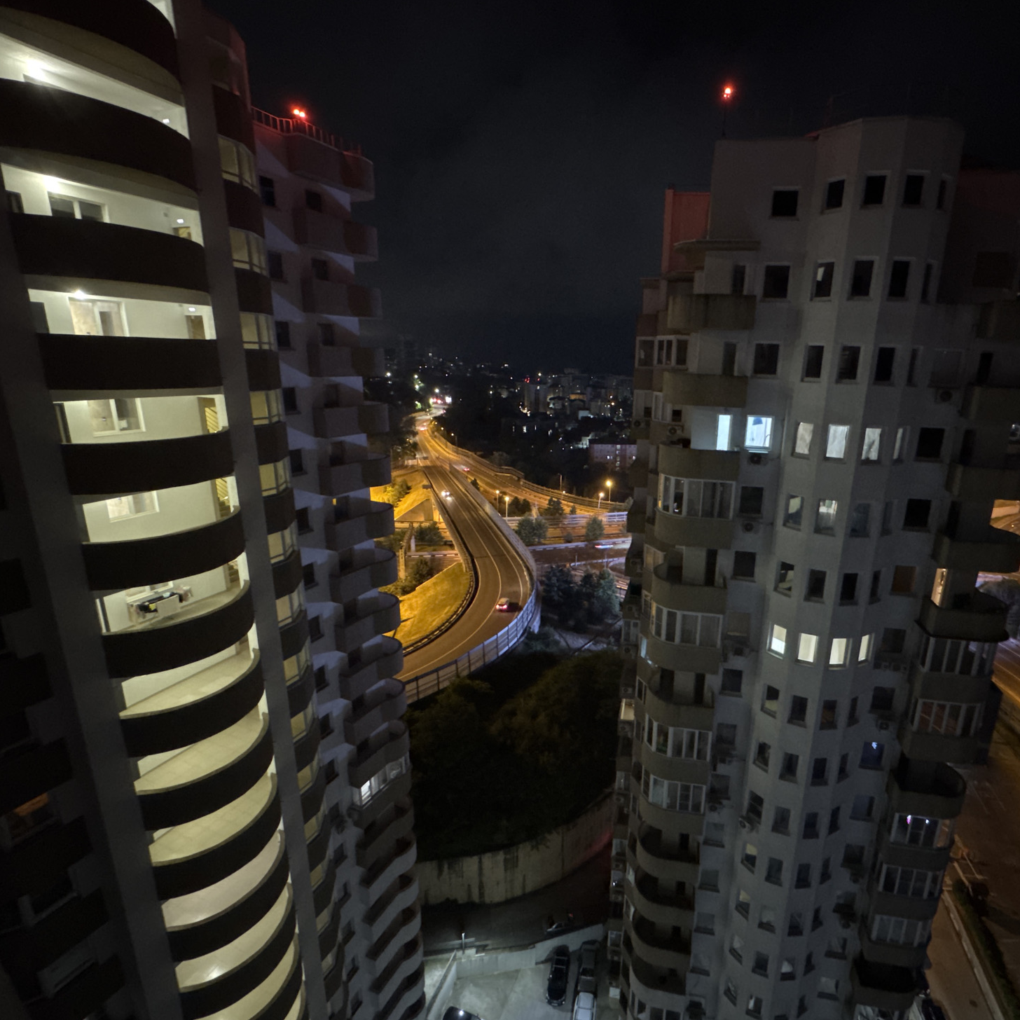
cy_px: 505
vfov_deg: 84.0
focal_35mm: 17
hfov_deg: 83.1
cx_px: 603
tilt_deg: -14.7
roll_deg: -1.9
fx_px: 567
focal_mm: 2.22
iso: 2500
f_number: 2.2
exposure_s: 1/20
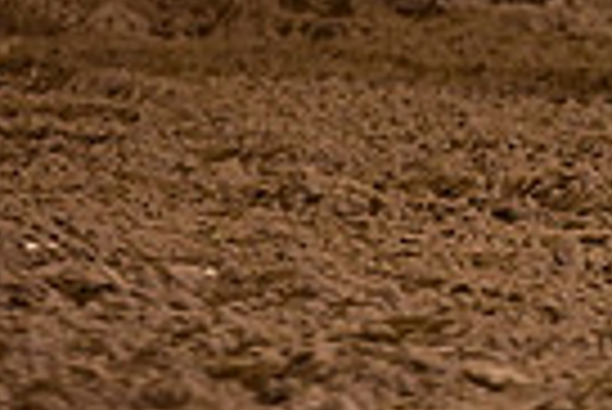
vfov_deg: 2.0
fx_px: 11623
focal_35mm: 683
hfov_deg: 3.0
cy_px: -403
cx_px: 1066
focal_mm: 160
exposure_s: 1/200
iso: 1250
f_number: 3.2
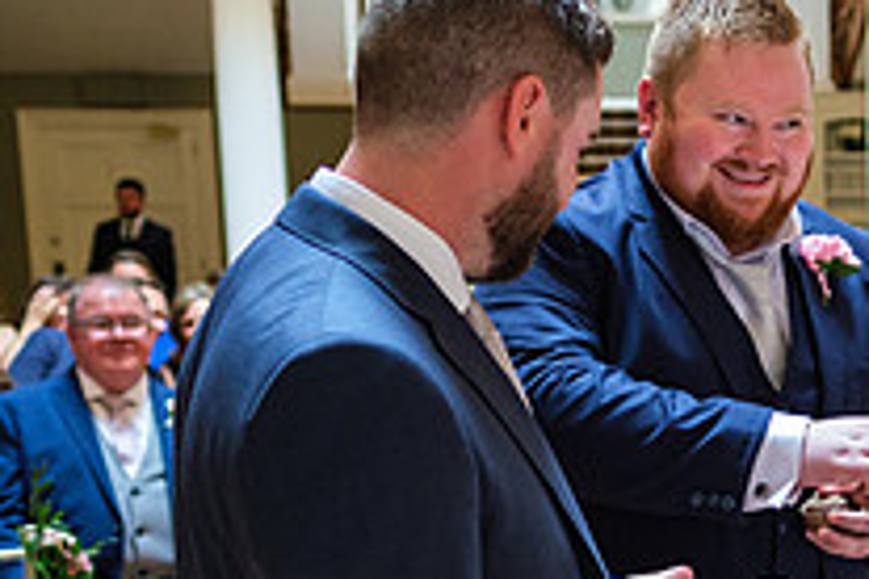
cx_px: 950
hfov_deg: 26.3
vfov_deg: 18.9
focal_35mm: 71
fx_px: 1714
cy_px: 517
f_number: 1.8
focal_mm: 16
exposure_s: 1/160
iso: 2500
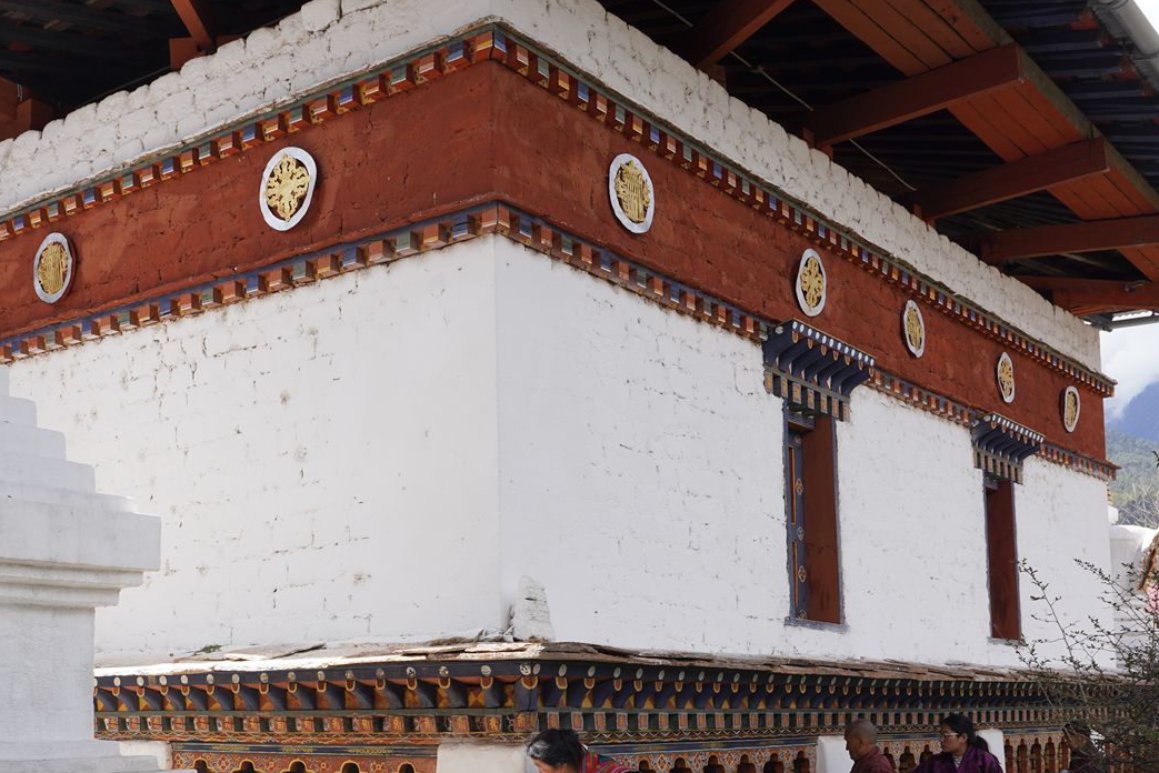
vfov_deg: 28.7
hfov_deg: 42.2
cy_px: 613
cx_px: 398
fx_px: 1481
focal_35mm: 46
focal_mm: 24
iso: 100
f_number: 10
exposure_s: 1/100
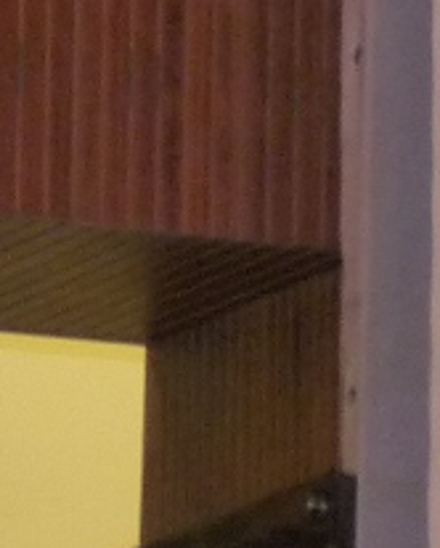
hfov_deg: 1.6
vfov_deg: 2.0
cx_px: 1344
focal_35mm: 969
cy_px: 477
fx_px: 15750
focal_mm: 25.2
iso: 320
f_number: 3.6
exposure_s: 1/50
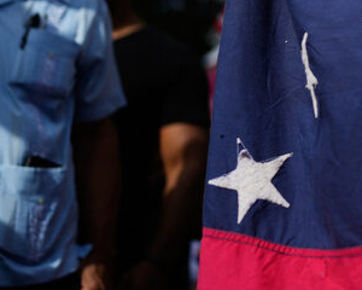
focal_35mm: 112
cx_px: 583
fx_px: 1200
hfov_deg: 15.5
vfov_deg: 13.3
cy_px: -76
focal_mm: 35
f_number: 1.6
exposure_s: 1/4000
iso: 50
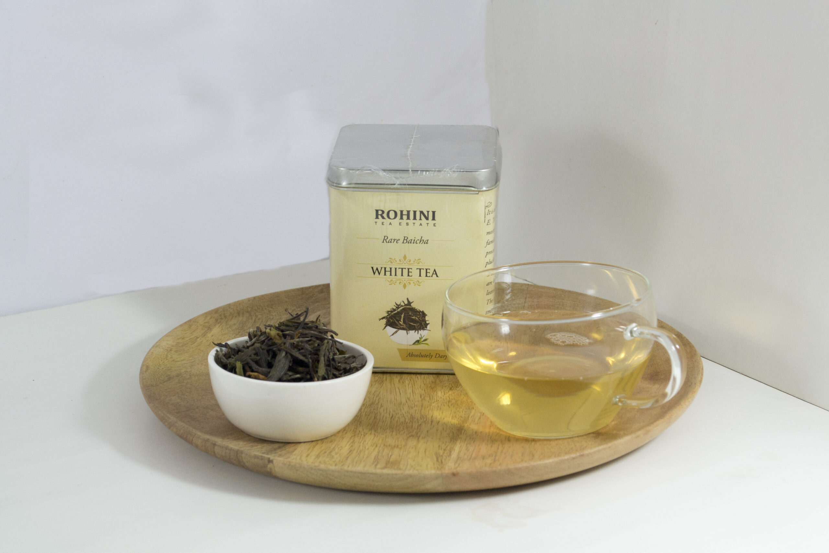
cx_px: 414
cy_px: 276
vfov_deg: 16.6
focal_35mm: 82
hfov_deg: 24.6
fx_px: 1900
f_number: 8
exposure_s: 1/60
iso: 560
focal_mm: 55
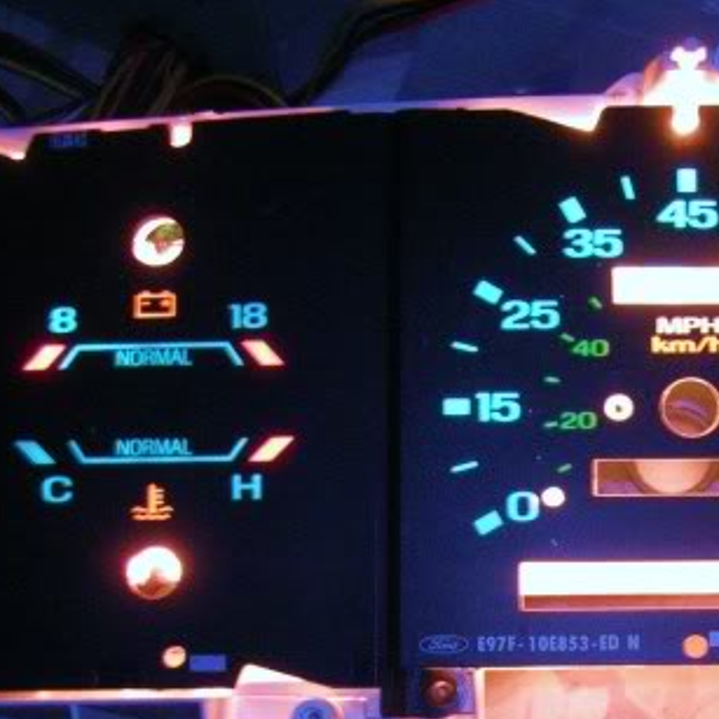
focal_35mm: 70
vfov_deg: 24.4
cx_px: 607
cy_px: 520
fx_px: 1645
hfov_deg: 24.2
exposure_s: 1/4.1
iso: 200
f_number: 2.8
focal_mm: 5.8
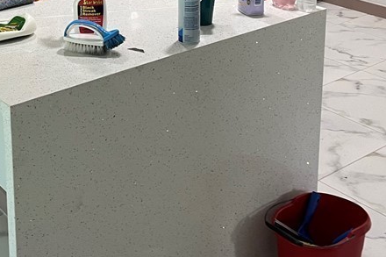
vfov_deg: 20.2
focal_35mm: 63
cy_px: -51
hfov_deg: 31.4
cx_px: 106
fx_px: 675
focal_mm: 5.1
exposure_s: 1/60
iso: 100
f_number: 1.6
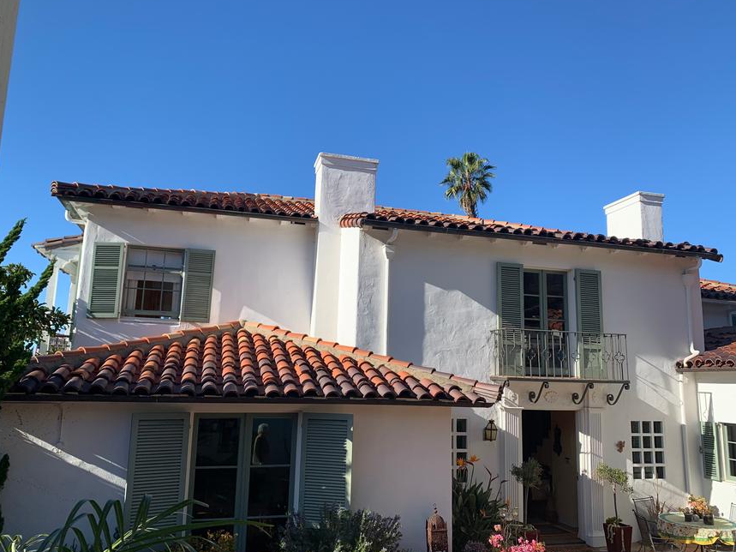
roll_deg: -1.7
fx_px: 595
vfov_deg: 49.7
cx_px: 379
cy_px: 285
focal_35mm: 28
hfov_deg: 63.4
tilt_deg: +9.5
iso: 25
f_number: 1.8
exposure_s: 1/1661
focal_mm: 4.25
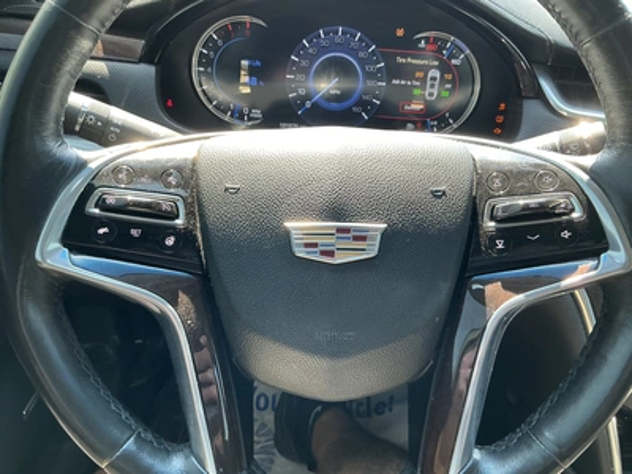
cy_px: 237
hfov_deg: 63.4
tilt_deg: -26.2
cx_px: 316
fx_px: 511
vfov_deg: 49.7
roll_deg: -3.5
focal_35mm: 28
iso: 64
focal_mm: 3
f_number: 1.8
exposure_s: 1/104
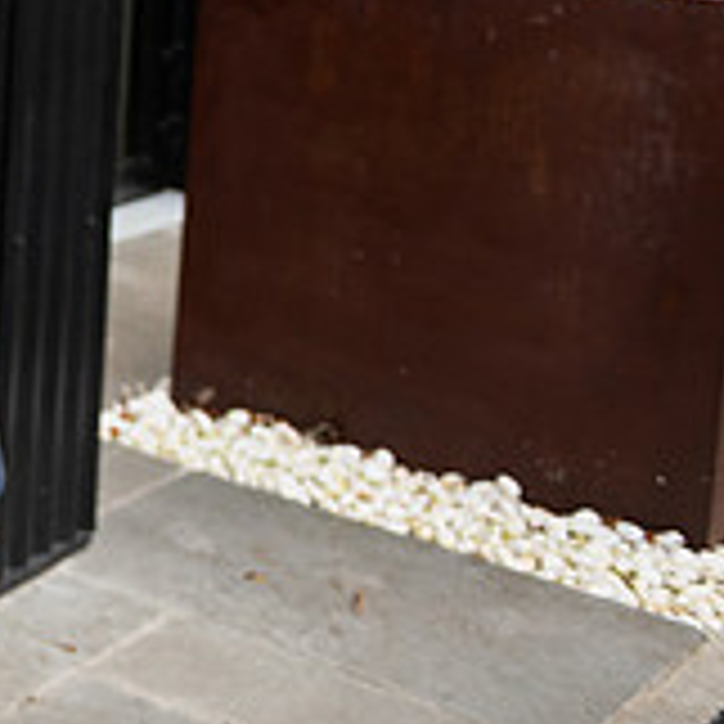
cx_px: -562
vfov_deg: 17.0
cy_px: -124
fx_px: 2319
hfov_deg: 15.4
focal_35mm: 98
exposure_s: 1/160
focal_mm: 32
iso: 320
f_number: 3.5
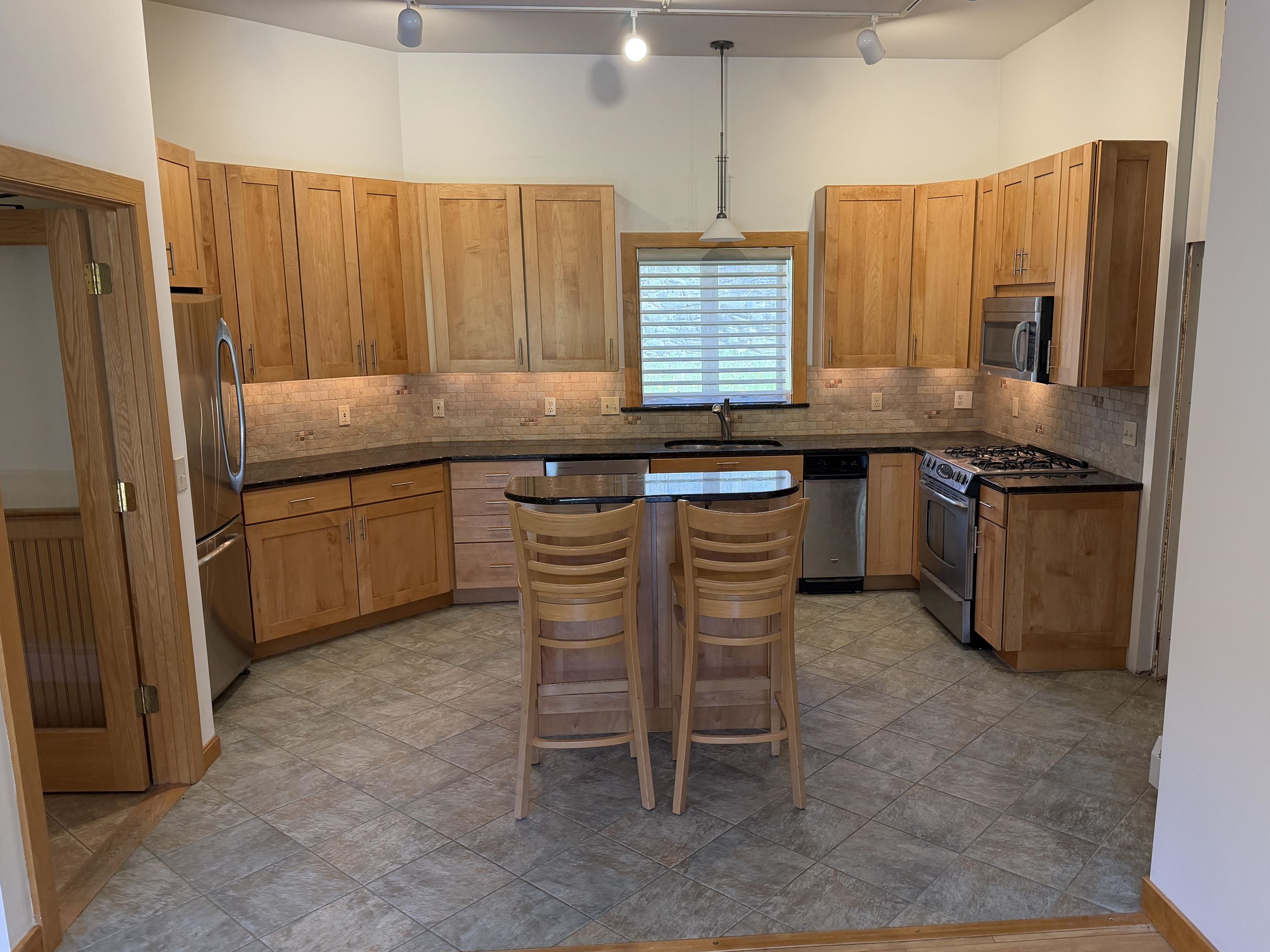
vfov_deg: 51.3
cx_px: 699
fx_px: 991
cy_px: 485
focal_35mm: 27
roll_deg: +1.3
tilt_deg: -10.8
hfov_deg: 65.2
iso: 250
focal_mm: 6.76
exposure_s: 1/120
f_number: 1.78
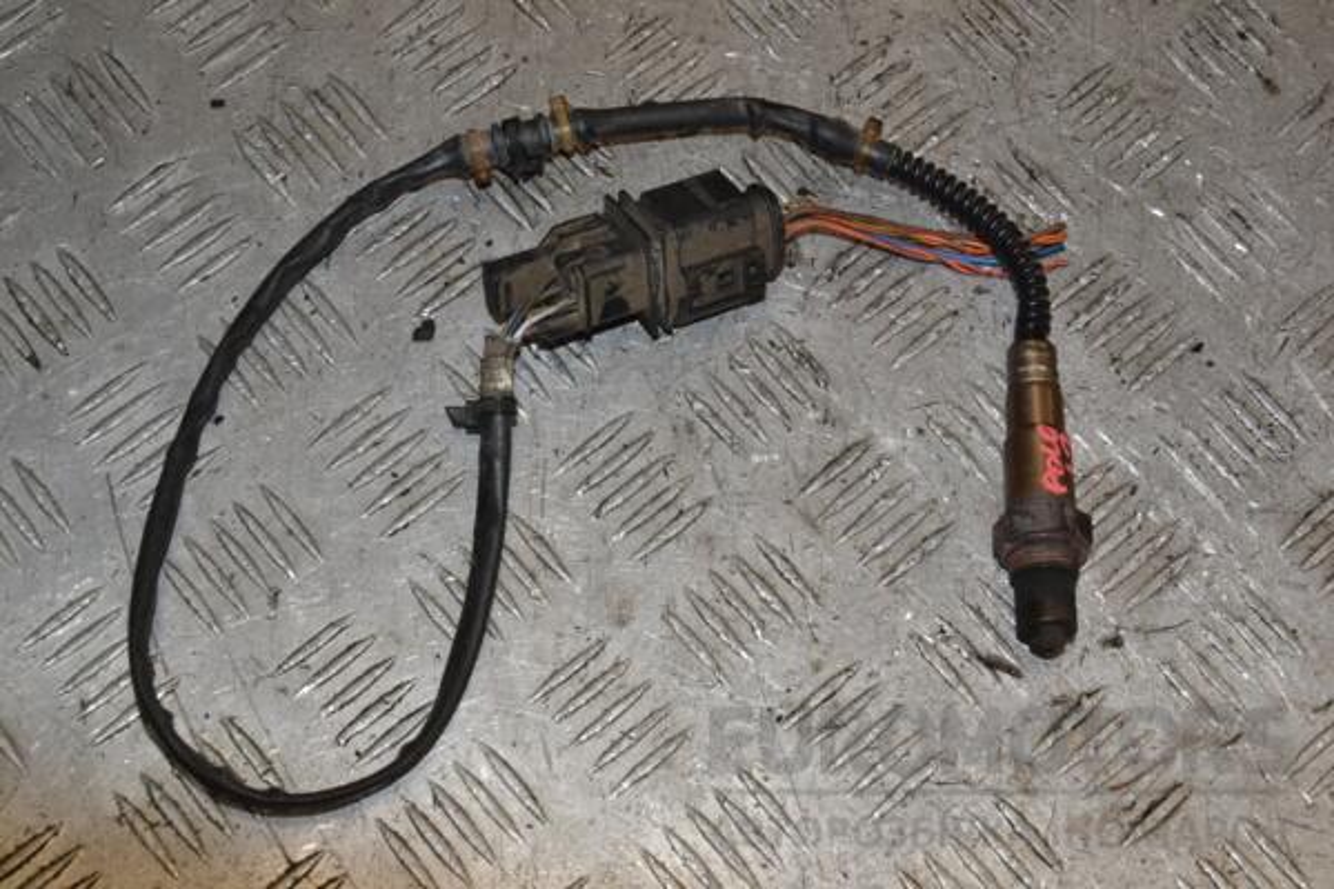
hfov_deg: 33.4
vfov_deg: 22.6
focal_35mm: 60
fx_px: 2223
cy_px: 444
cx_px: 667
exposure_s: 1/200
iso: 800
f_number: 10
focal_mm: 40
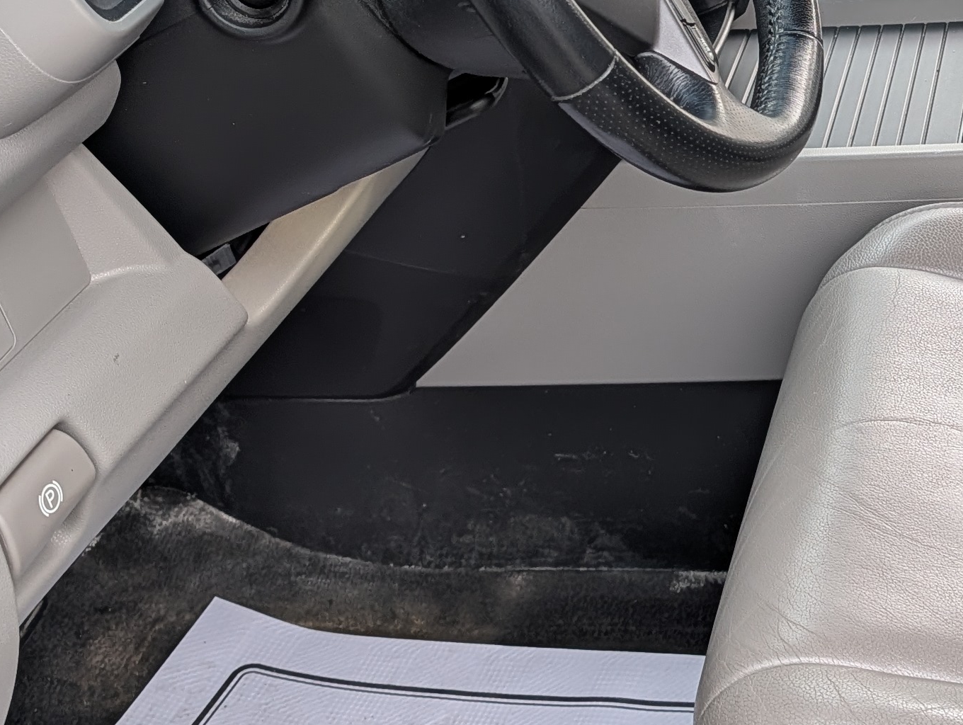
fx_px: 2006
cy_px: 113
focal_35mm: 72
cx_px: 1028
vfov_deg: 20.2
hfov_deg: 25.3
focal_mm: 6.9
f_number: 1.68
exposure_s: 1/509
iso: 19
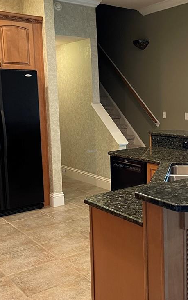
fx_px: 369
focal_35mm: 45
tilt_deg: -5.1
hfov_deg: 27.6
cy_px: 139
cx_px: 167
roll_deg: +0.2
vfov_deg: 44.3
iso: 400
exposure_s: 1/60
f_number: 1.6
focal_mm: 5.1
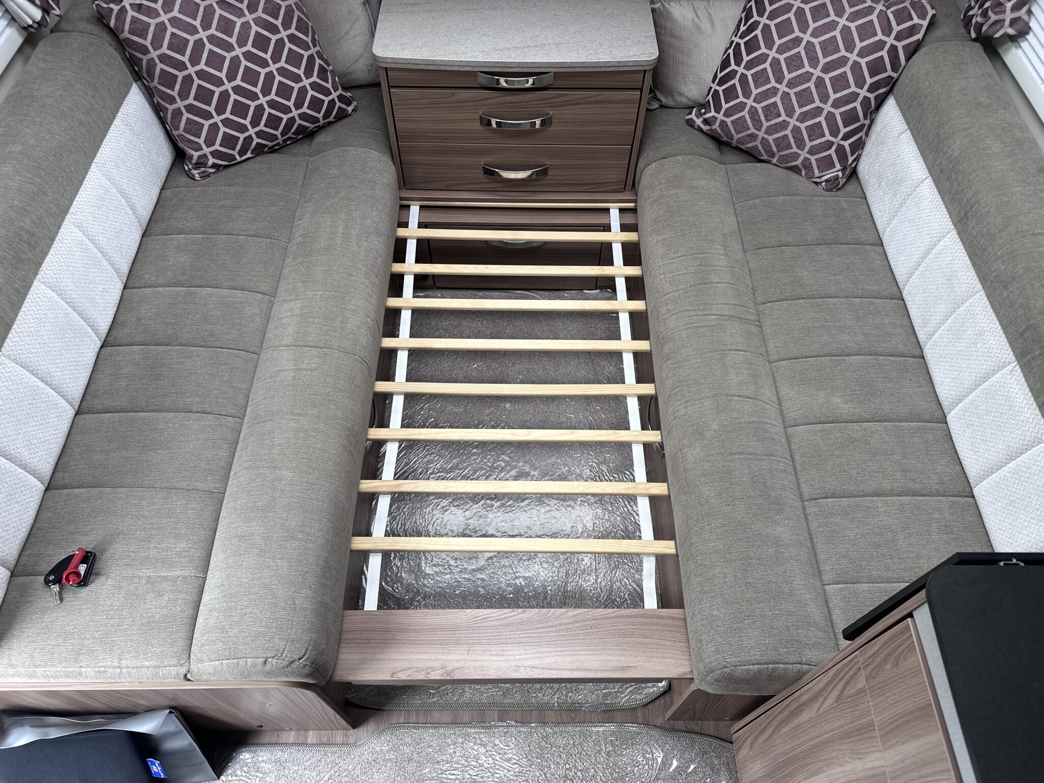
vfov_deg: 56.8
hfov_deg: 71.6
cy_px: 392
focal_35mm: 24
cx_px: 522
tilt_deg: -56.1
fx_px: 724
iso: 64
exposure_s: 1/169
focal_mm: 6.86
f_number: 1.78
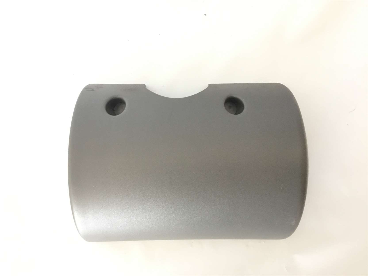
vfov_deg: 45.4
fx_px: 330
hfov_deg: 58.4
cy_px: 138
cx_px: 184
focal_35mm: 31
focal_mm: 3.3
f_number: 2.4
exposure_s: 1/30
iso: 200
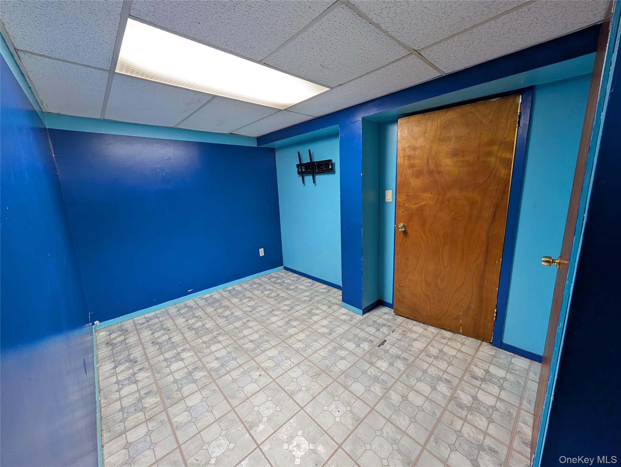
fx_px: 216
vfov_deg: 94.6
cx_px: 310
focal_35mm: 12
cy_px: 234
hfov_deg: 110.5
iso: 67
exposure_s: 1/40
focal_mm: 2.02
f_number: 1.7
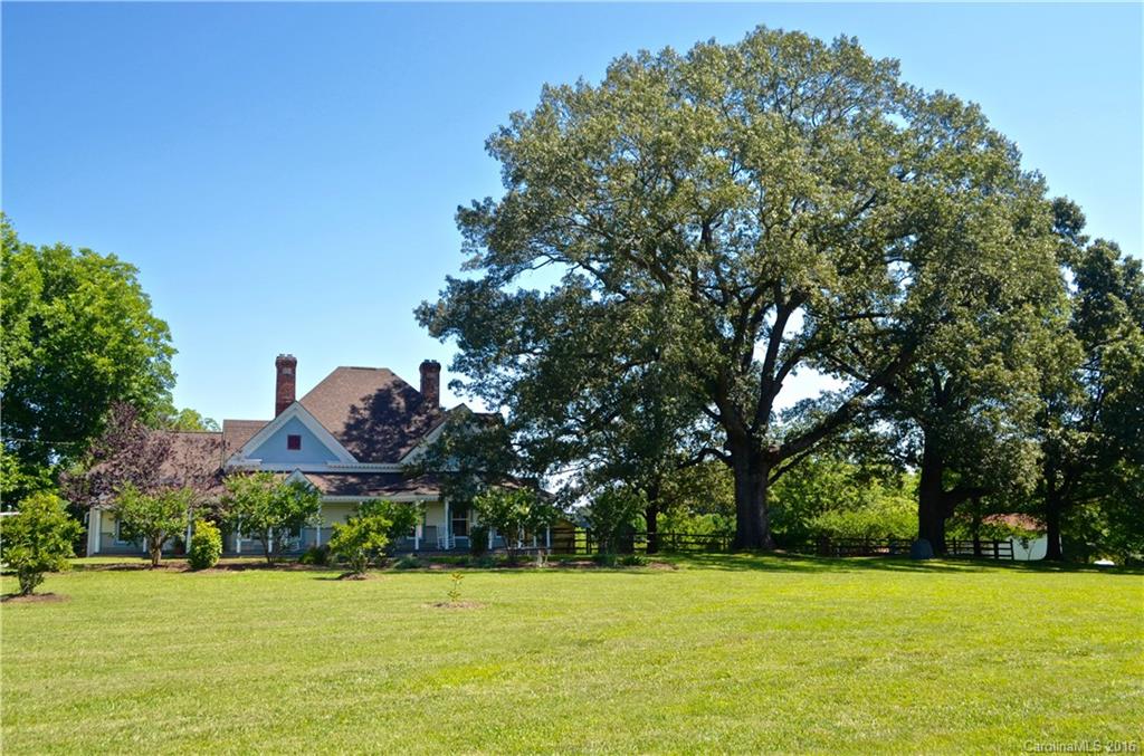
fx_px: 1046
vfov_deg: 39.8
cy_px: 378
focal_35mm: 33
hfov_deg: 57.3
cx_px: 572
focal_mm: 22
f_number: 8
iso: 200
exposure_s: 1/250
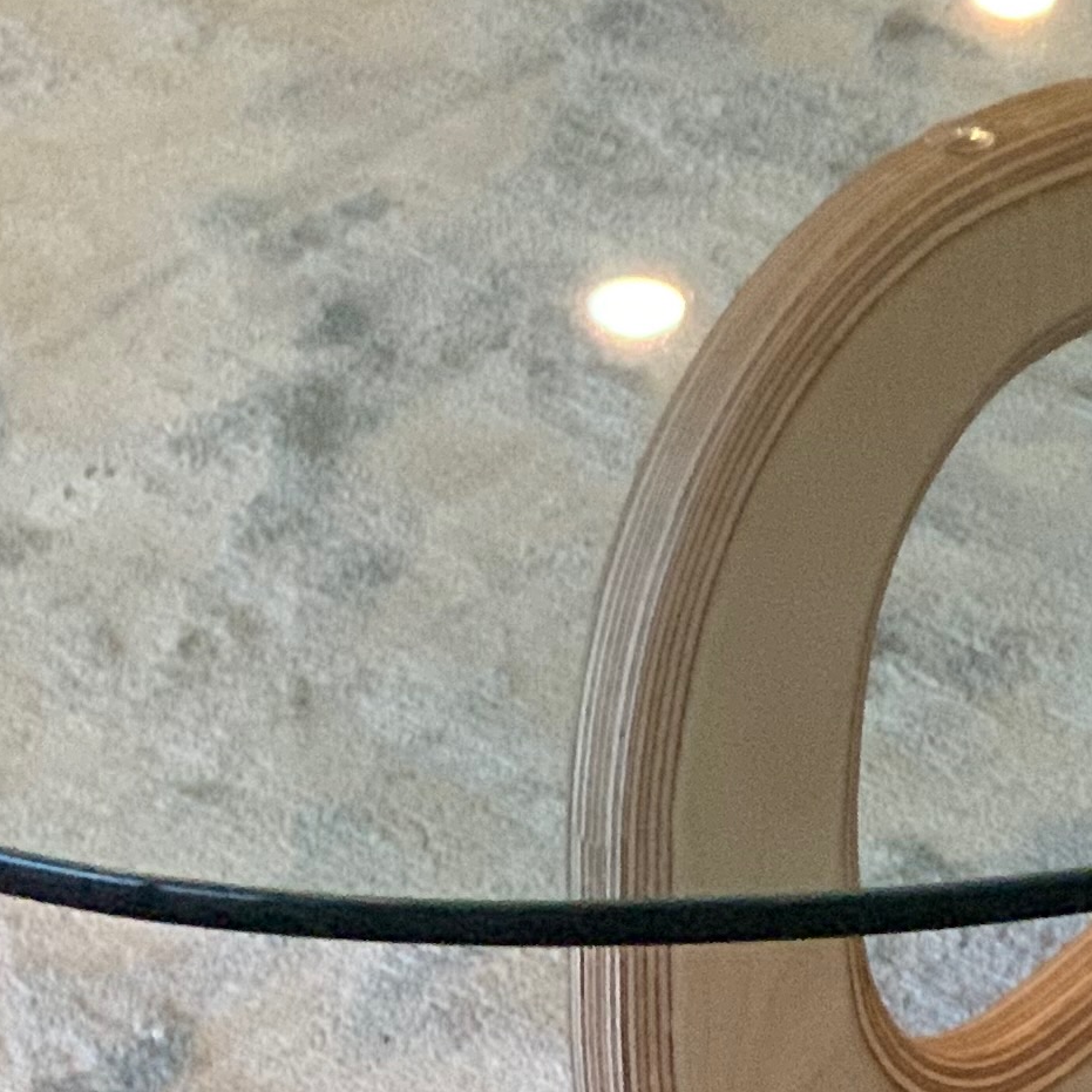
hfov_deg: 8.7
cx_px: 1337
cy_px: -267
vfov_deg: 8.7
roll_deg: -2.8
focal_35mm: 199
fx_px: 7102
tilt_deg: -22.4
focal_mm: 6
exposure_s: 1/60
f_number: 2.4
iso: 400
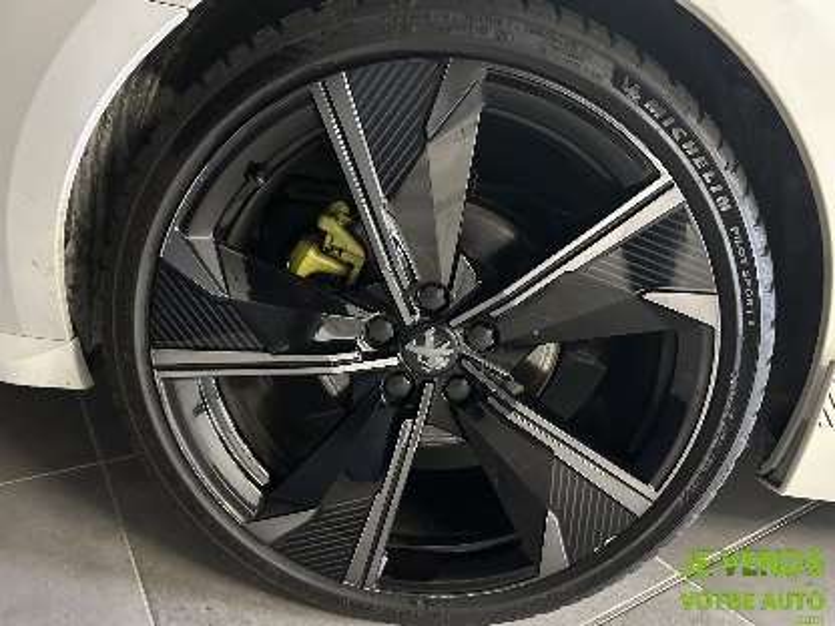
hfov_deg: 67.3
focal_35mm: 26
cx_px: 418
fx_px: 627
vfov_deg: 53.1
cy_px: 313
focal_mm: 5.7
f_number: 1.5
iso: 500
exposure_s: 1/25
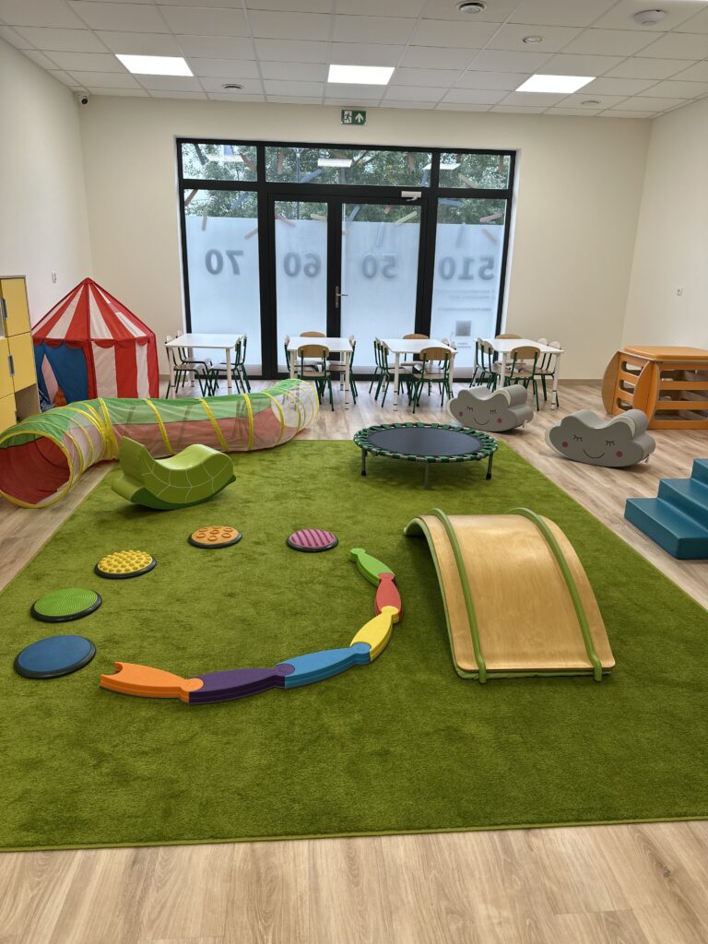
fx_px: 654
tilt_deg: -17.1
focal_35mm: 24
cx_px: 354
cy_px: 472
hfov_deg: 56.8
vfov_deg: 71.6
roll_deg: -2.1
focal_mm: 6.86
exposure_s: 1/100
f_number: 1.78
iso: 64
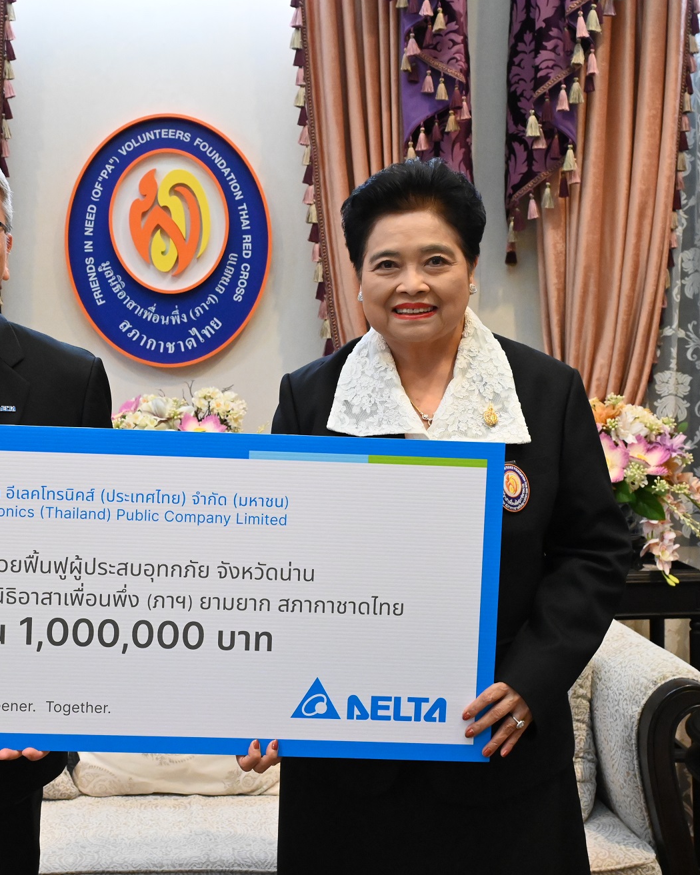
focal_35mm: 50
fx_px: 1295
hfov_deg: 29.7
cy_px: 433
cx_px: 165
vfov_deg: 37.3
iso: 10000
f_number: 8
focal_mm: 35
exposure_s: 1/80
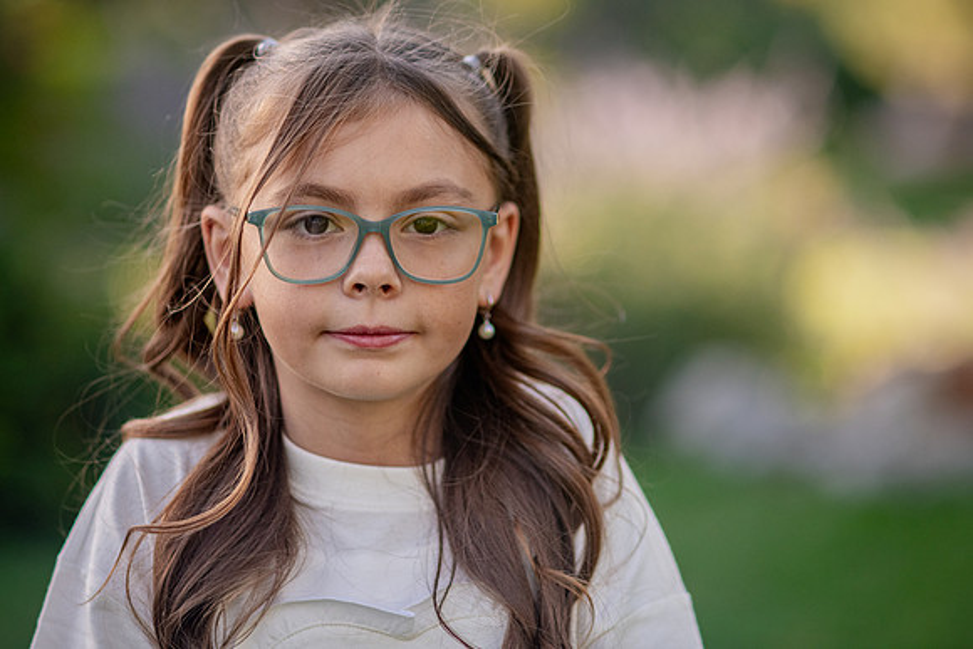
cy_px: 267
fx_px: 3341
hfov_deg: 16.6
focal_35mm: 124
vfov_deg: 11.1
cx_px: 486
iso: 800
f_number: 2
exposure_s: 1/3200
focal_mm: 105
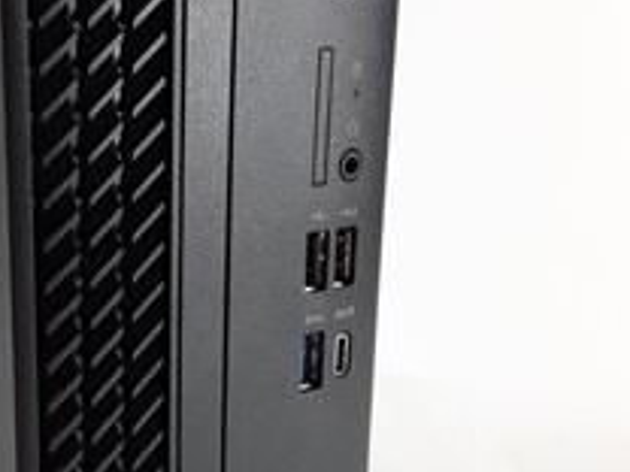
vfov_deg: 30.2
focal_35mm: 48
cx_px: 139
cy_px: 266
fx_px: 874
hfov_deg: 38.4
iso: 64
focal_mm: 2.91
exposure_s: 1/33
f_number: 1.9
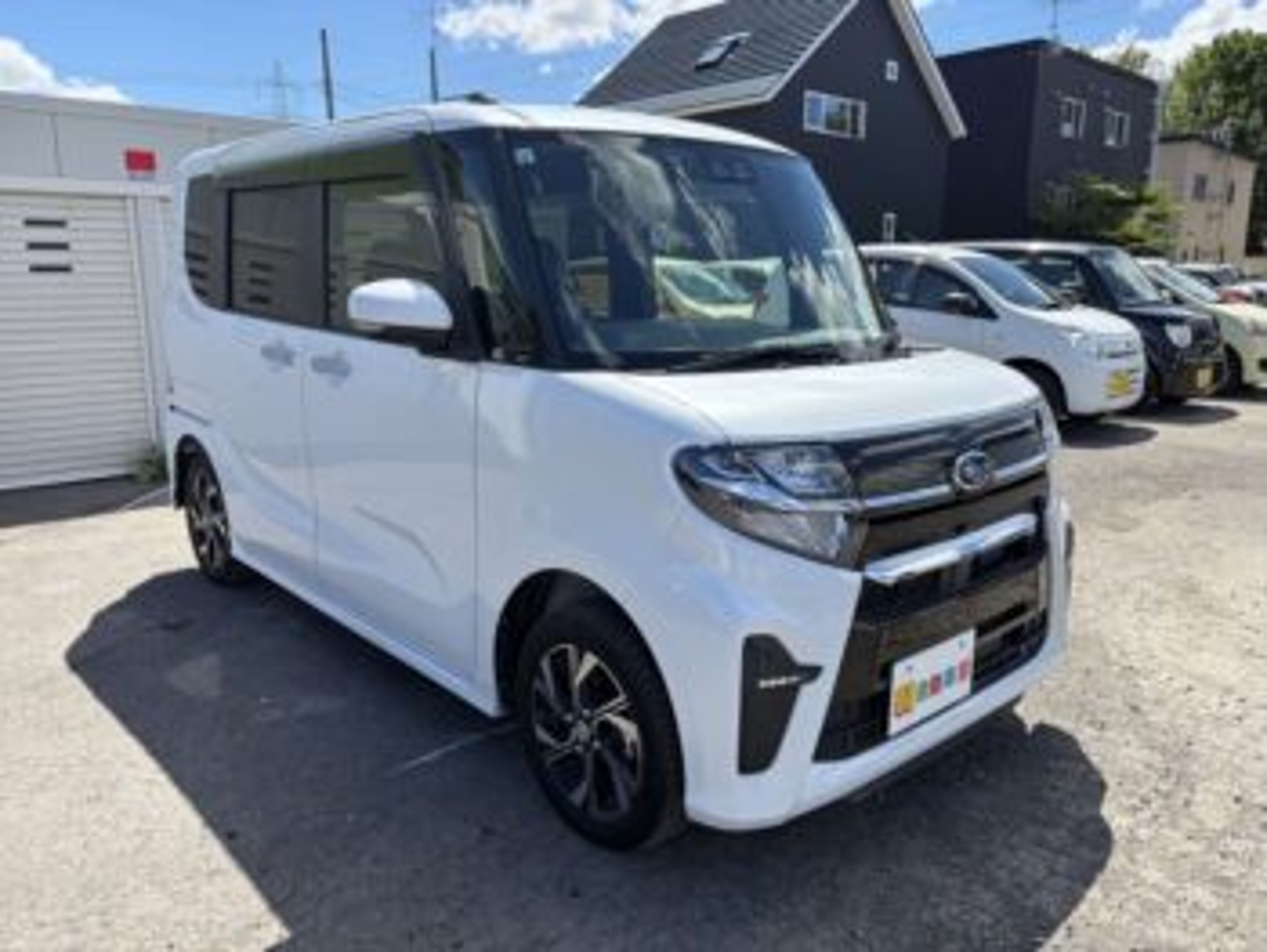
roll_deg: +0.1
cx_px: 634
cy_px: 476
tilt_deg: -11.2
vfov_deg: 53.1
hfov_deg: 67.3
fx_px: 952
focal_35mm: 26
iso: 64
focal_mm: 5.96
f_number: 1.6
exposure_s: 1/2538
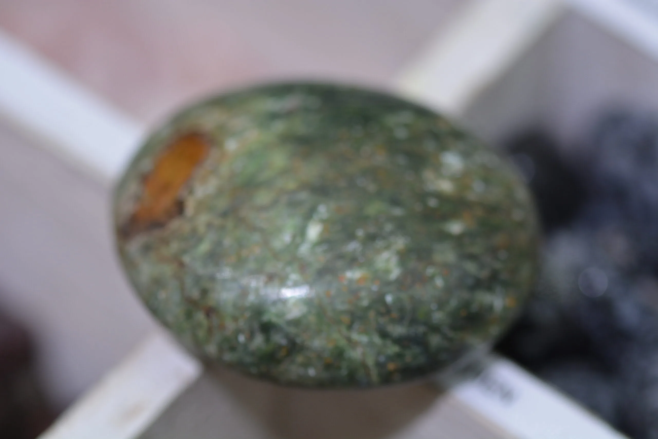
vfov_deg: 8.7
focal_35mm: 158
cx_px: 329
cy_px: 220
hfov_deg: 13.0
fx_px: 2879
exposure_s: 1/250
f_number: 4
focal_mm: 105
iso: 400
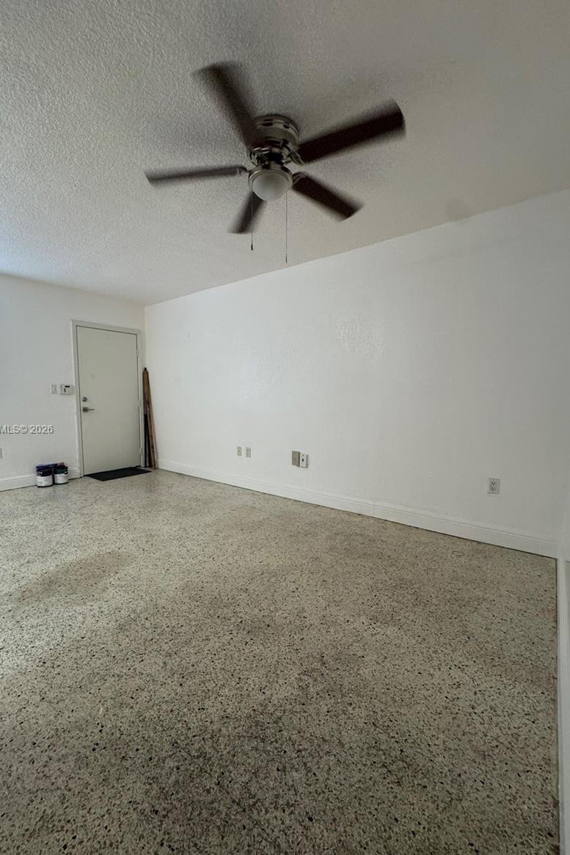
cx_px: 247
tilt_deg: -6.2
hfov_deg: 77.0
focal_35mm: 15
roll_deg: +0.3
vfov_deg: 100.4
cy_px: 430
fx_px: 356
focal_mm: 2.22
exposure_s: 1/60
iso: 250
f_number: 2.2
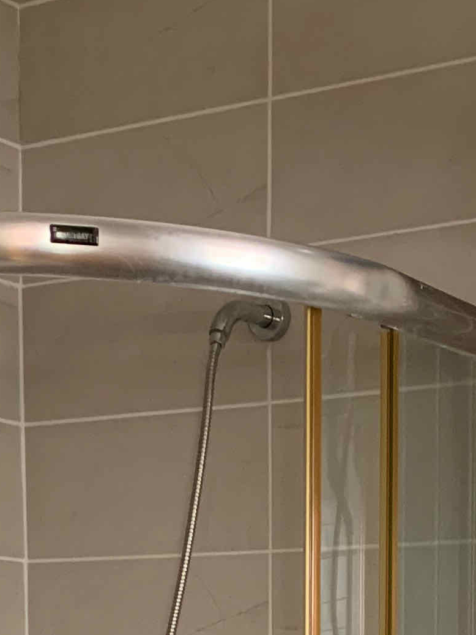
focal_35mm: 101
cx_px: 339
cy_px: 883
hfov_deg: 14.6
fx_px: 1853
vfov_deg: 17.9
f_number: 1.8
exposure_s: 1/59
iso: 400
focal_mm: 4.25
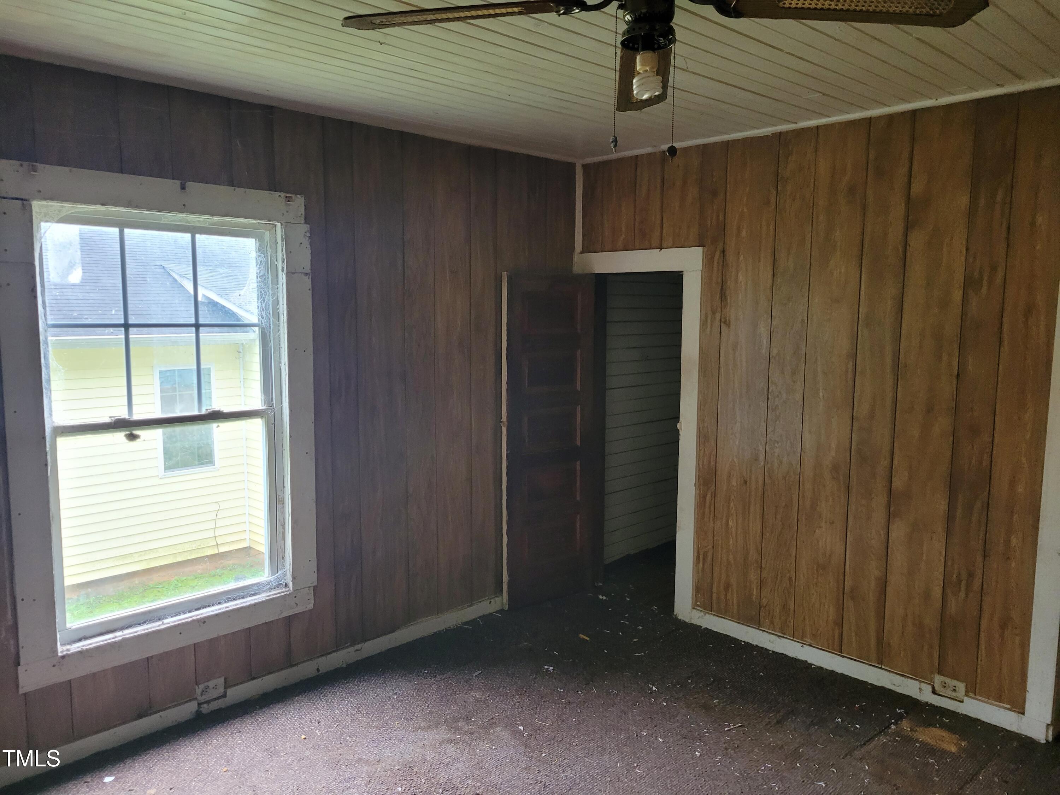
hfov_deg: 67.3
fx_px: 796
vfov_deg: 53.1
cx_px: 530
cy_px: 398
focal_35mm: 26
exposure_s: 1/120
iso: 320
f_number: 1.8
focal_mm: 5.4
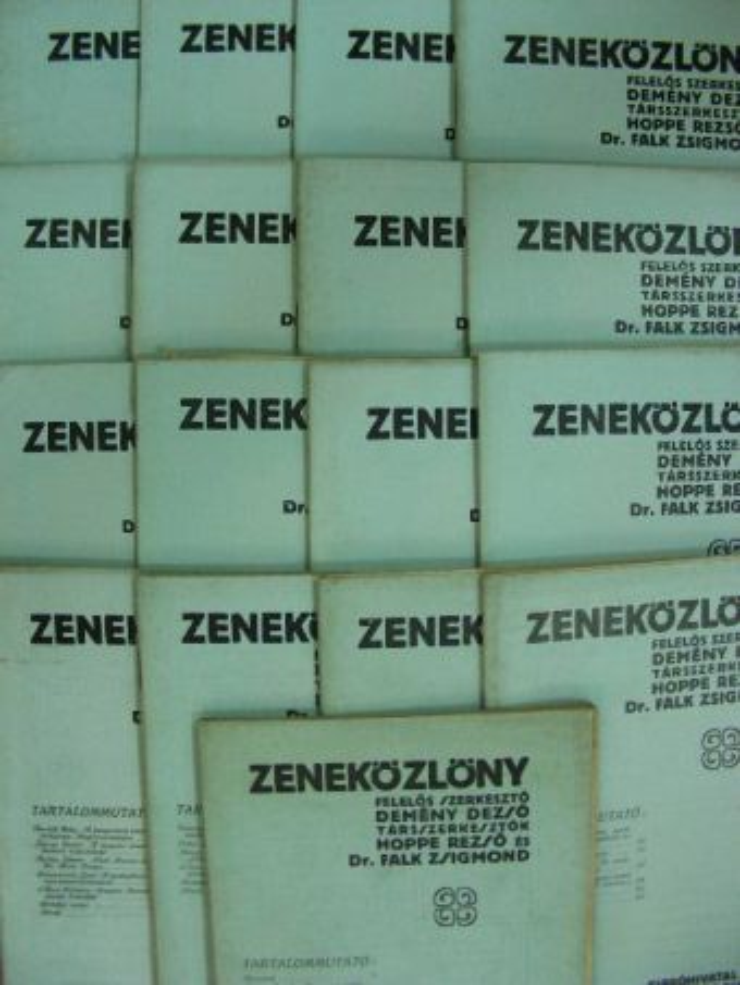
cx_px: 370
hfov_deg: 37.7
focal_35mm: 38
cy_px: 492
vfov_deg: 49.0
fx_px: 1083
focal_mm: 6.3
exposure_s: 1/30.2
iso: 153
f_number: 3.5
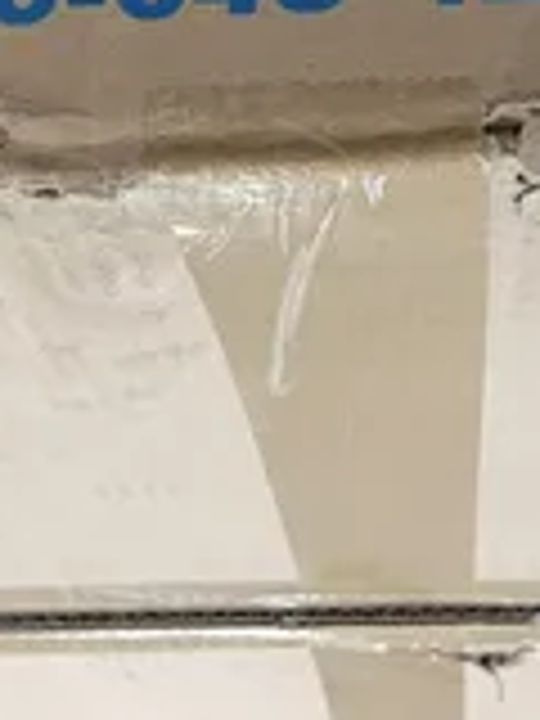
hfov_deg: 22.6
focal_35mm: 65
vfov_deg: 26.3
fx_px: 1352
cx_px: 238
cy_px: -162
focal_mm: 4.2
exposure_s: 1/60
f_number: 1.6
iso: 320
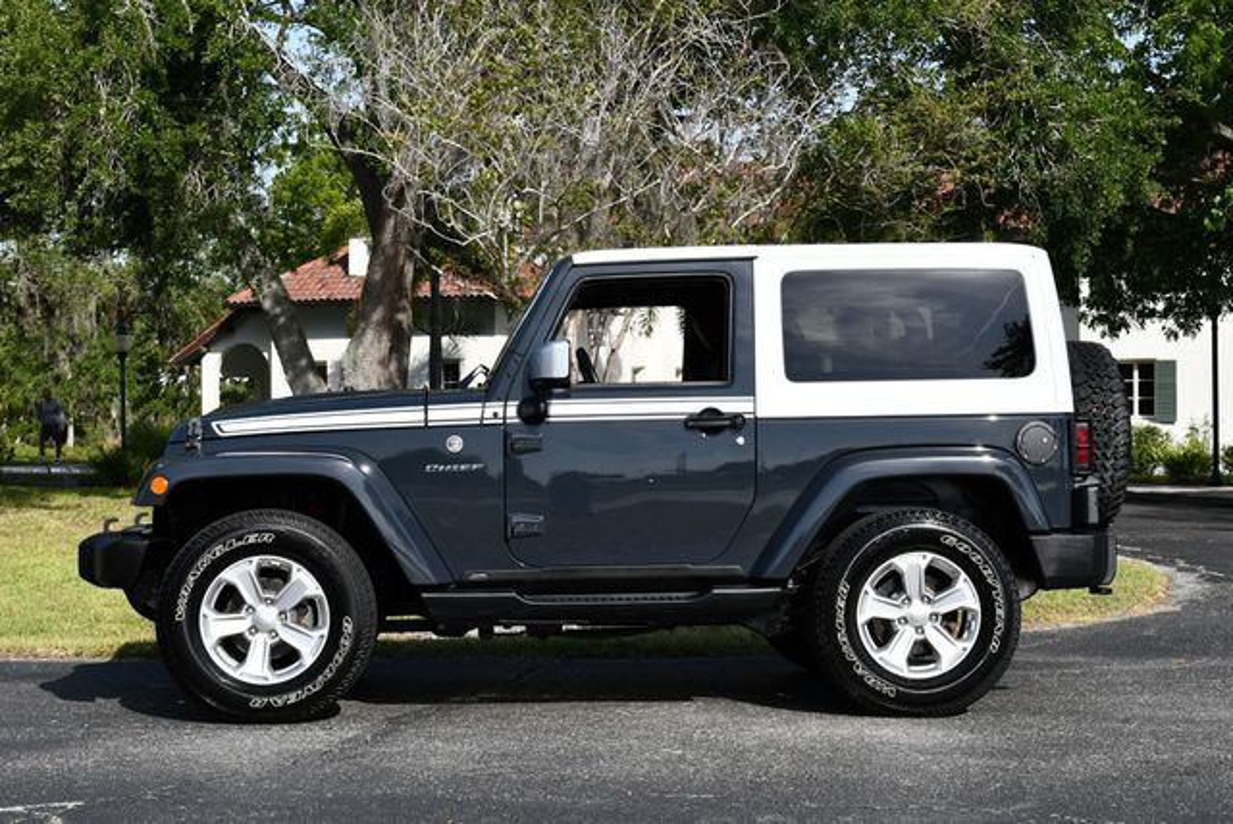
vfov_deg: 22.7
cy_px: 412
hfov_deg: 33.4
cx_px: 616
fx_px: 2057
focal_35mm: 60
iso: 125
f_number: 8
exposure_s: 1/250
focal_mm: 30
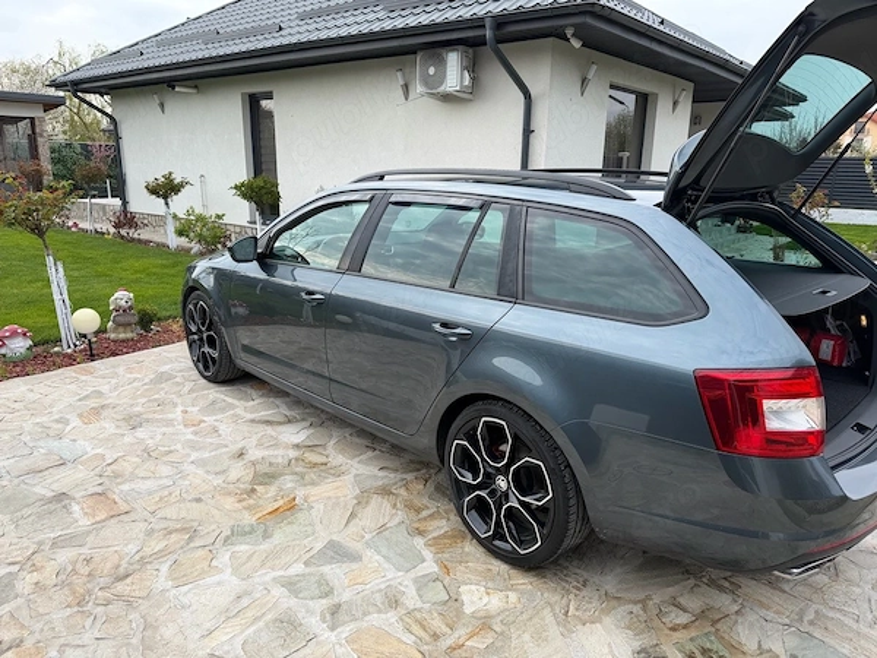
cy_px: 329
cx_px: 438
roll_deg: -0.8
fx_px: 608
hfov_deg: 71.6
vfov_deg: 56.8
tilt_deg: -14.9
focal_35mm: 24
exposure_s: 1/1653
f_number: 1.78
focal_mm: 6.76
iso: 80
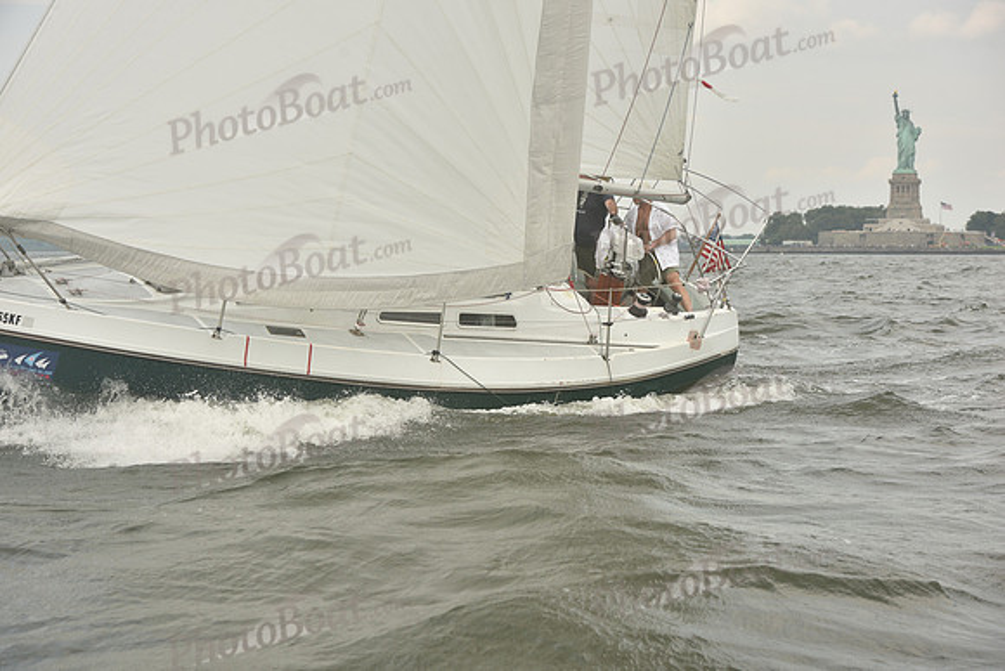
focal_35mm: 70
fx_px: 1955
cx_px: 502
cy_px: 336
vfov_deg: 19.5
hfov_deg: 28.8
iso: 250
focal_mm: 70
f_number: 6.3
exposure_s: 1/800
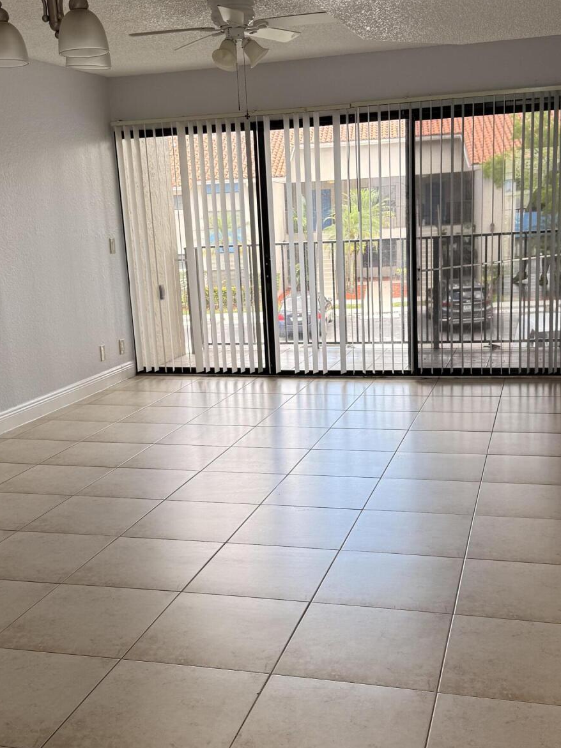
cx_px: 288
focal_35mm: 41
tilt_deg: -11.7
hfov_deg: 35.1
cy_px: 408
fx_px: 886
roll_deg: +1.3
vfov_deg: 45.7
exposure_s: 1/120
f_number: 1.78
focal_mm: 6.76
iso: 80
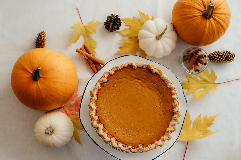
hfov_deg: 39.6
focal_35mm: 50
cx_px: 120
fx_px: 334
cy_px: 80
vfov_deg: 27.0
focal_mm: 50
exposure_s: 1/320
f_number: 4.5
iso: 500
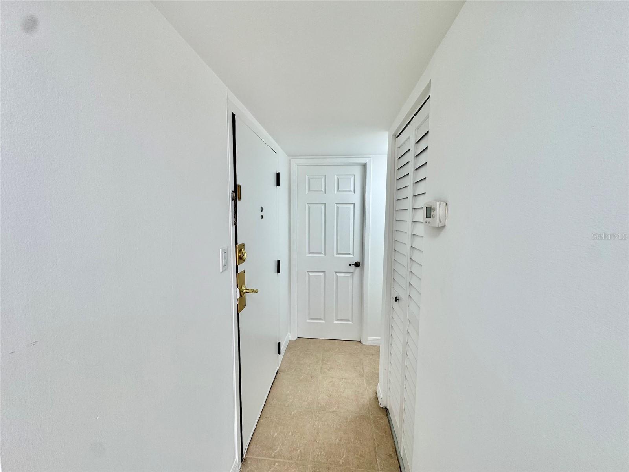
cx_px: 314
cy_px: 236
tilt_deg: -5.2
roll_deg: -0.4
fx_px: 254
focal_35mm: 14
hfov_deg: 102.1
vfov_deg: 85.7
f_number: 2.2
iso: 64
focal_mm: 2.22
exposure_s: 1/120
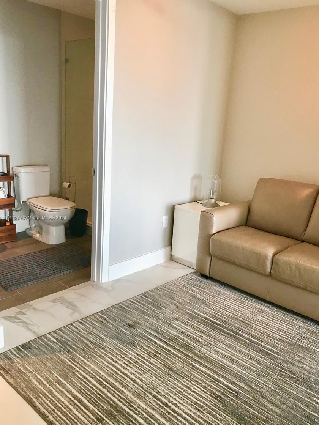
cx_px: 168
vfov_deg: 60.0
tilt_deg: -13.4
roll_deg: -5.0
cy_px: 218
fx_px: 369
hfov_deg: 46.8
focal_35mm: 30
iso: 25
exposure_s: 1/40
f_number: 1.8
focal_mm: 3.99
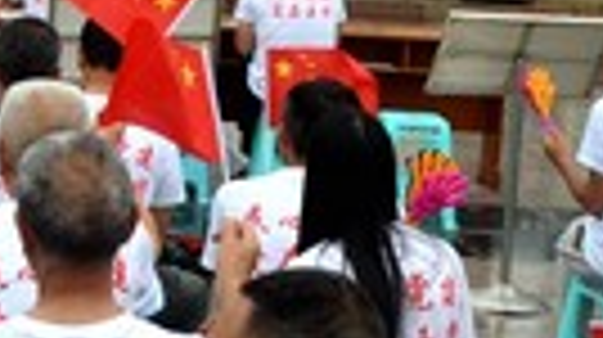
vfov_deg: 9.3
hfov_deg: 16.0
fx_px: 2060
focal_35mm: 129
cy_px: -29
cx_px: -135
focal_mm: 22
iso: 140
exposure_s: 1/250
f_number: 8
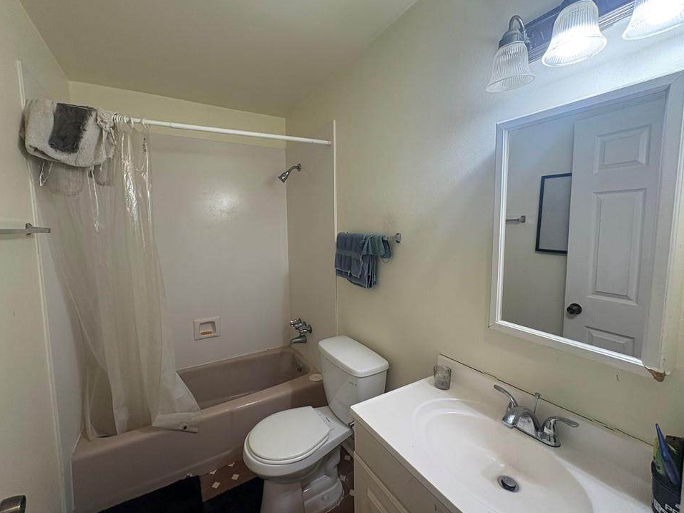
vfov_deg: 81.7
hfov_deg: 98.1
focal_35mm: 15
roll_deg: +1.7
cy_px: 250
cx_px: 324
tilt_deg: -5.1
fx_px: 296
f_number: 2.2
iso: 100
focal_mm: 2.22
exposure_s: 1/60
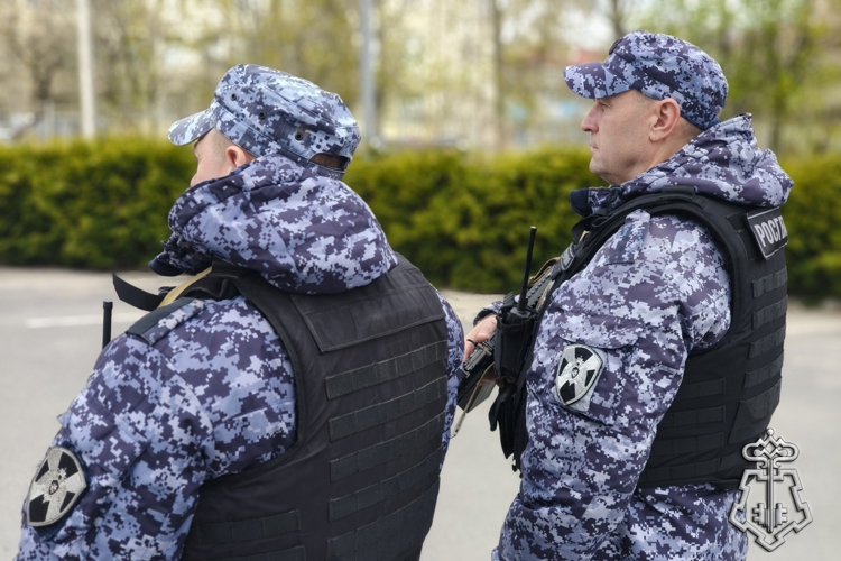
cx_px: 420
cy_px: 280
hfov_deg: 41.9
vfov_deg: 28.6
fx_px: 1098
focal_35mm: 47
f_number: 4.5
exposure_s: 1/920
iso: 320
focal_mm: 7.1
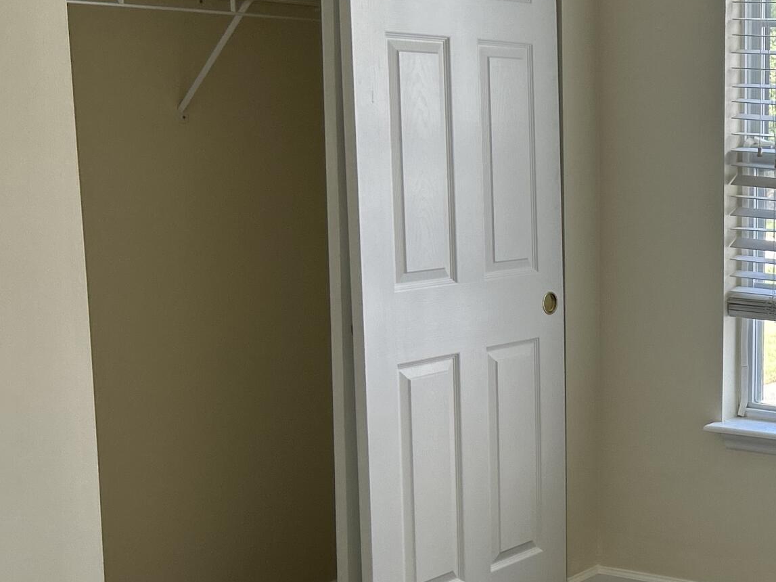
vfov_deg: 21.5
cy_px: 384
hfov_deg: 25.8
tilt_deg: -9.7
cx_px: 907
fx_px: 1524
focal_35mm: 68
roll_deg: -1.4
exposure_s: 1/142
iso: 40
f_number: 1.5
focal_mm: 5.7
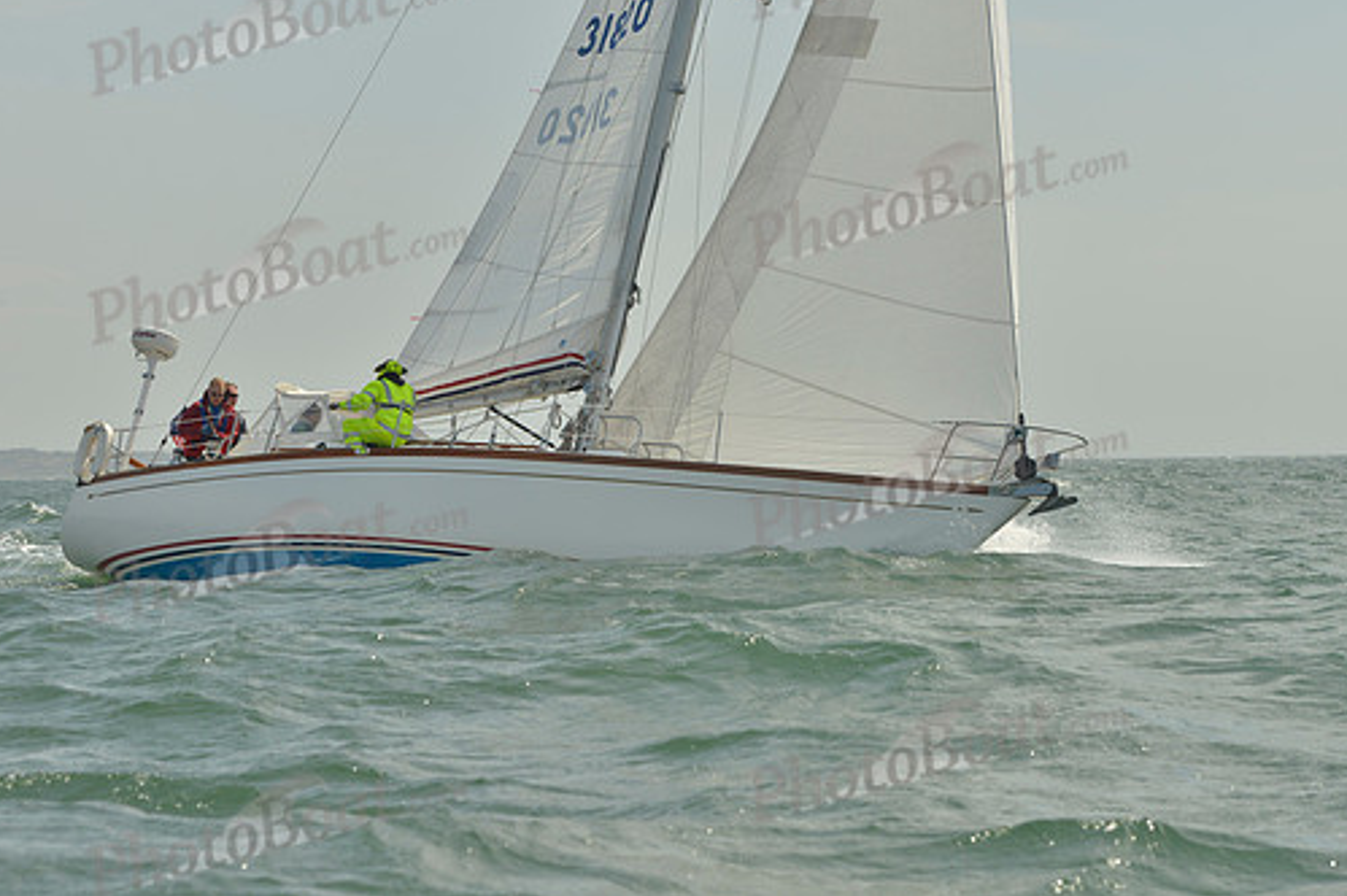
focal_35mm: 128
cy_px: 376
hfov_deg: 16.0
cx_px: 610
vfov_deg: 10.7
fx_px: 4786
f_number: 7.1
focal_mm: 110
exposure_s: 1/1250
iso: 200
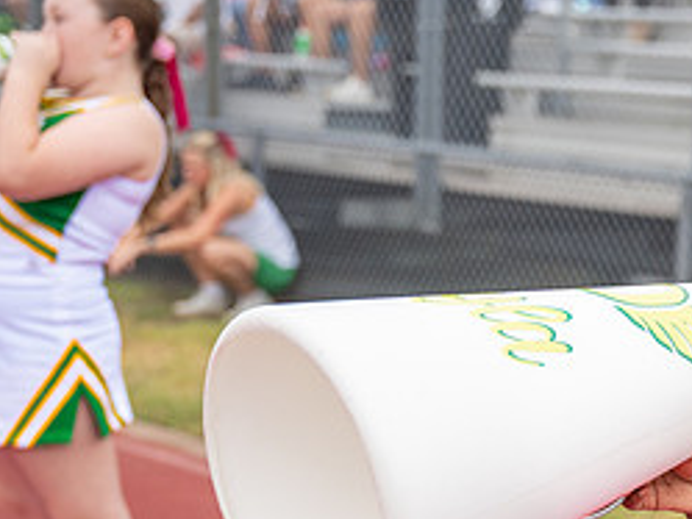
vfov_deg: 14.0
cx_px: 839
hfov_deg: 17.8
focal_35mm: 105
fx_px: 2100
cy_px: 424
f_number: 2.8
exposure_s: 1/1250
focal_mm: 37.8
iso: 320
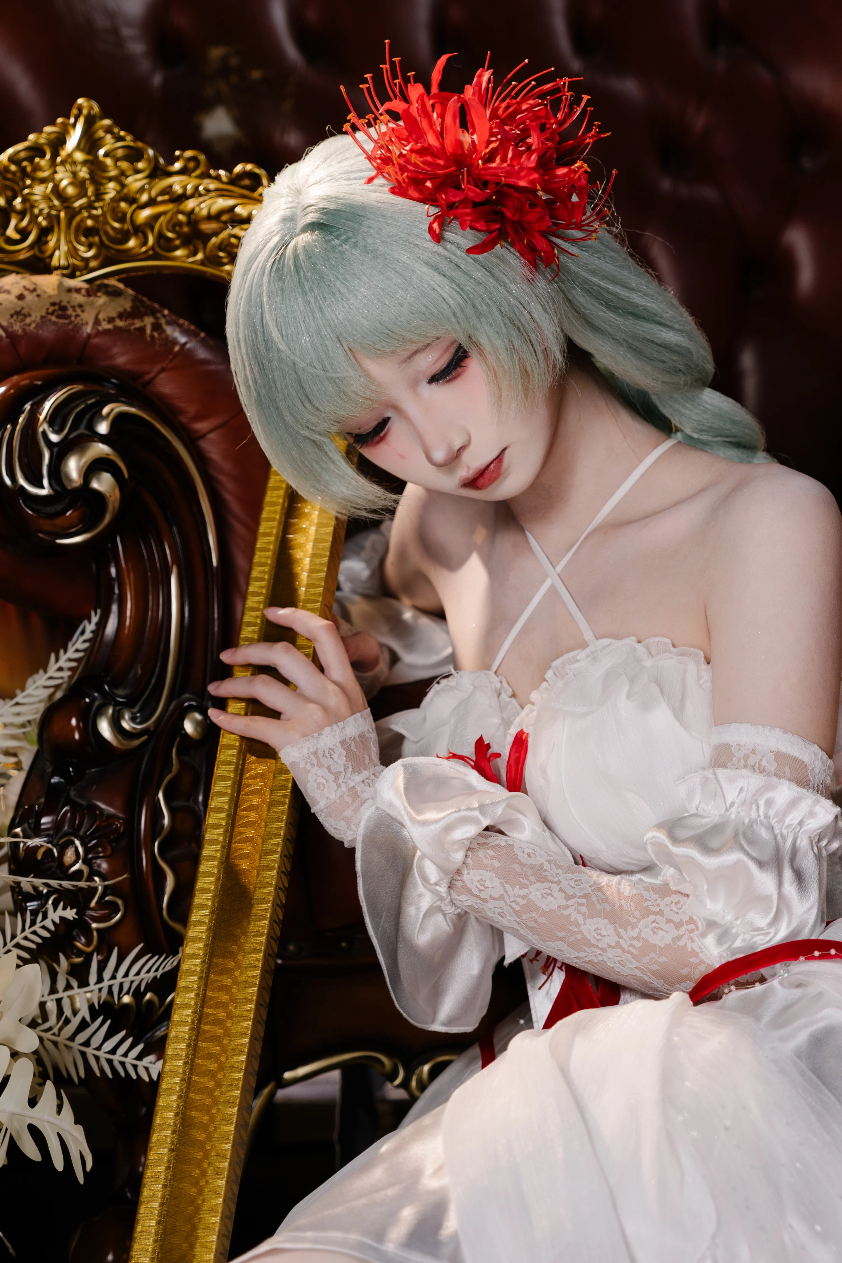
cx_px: 421
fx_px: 3403
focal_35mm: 97
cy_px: 632
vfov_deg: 21.0
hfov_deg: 14.1
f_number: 2.8
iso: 125
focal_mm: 65
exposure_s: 1/80
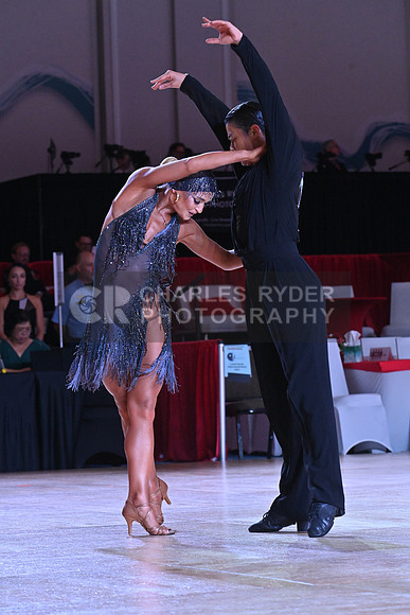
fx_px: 2475
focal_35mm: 145
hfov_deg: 9.5
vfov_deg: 14.2
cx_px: 205
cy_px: 308
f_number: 7.1
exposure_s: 1/400
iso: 4000
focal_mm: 145
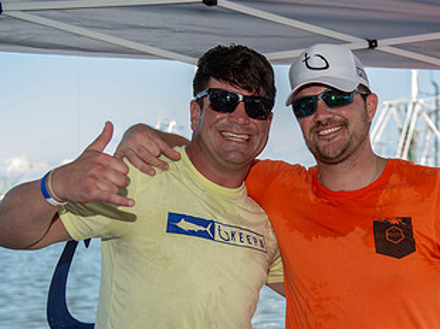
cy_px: 260
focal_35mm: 63
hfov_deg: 30.4
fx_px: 800
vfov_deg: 23.0
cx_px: 317
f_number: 3.5
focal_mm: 35
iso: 50
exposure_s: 1/250
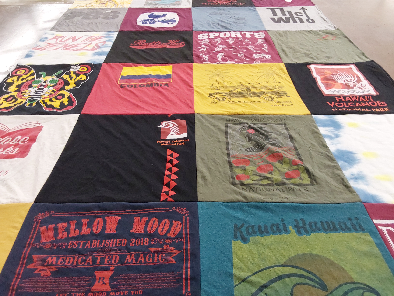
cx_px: 197
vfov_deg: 49.7
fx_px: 319
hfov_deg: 63.4
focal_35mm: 28
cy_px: 148
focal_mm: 2.91
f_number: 1.9
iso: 200
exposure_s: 1/60
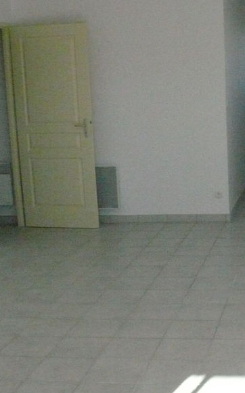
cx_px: 268
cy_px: 211
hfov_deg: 19.5
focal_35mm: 64
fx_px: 684
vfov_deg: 32.0
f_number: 8
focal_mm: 7.4
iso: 1600
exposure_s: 1/640
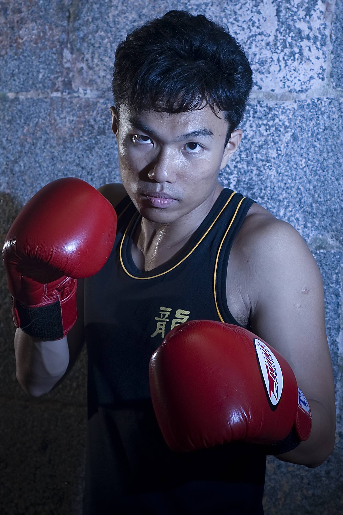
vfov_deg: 39.6
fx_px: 715
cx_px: 172
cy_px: 258
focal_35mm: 50
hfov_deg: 27.0
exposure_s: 1/200
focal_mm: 50
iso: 200
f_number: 5.6
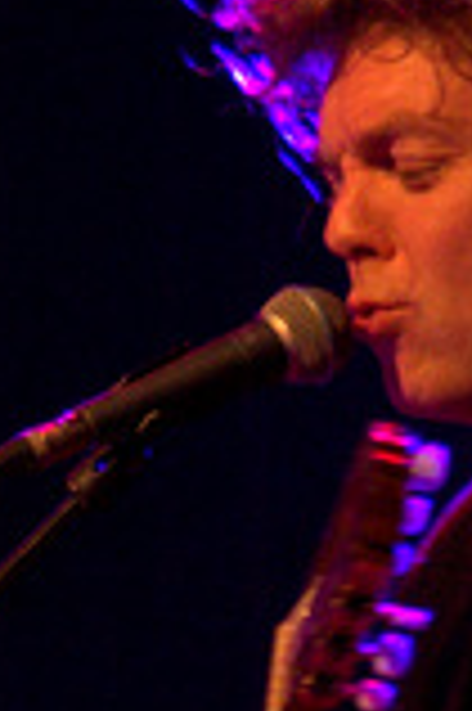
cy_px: 981
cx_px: 333
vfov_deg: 6.0
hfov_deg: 4.0
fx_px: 6740
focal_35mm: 342
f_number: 2.8
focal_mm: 50
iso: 3200
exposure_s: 1/40
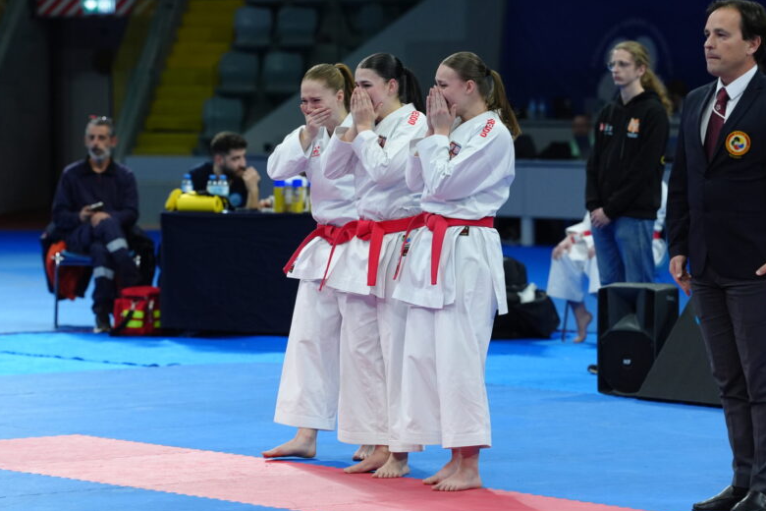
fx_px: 4191
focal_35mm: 197
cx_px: 383
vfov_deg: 7.0
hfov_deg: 10.4
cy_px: 247
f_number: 3.5
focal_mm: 150
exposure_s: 1/1250
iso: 1600
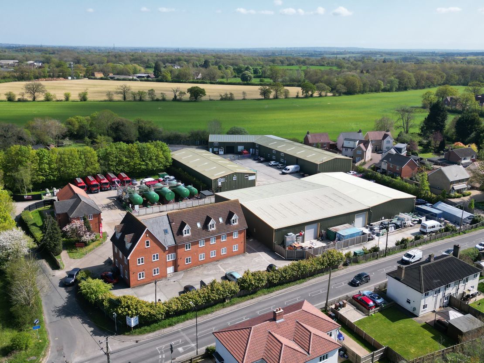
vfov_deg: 56.8
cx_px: 242
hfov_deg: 71.6
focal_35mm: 24
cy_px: 182
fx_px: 336
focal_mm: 6.72
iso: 160
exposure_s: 1/3200
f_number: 1.7
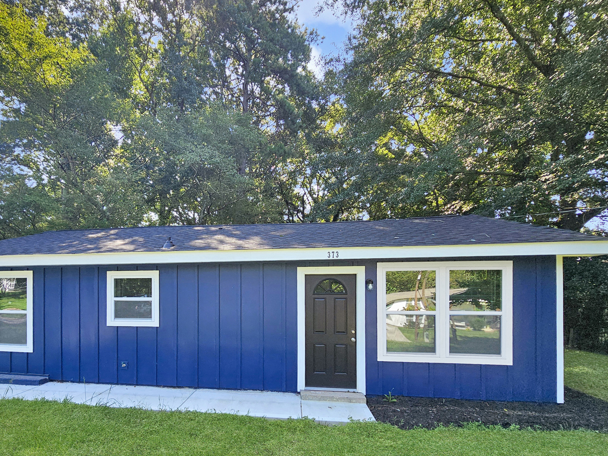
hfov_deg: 93.3
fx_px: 281
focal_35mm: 16
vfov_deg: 77.3
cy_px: 270
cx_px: 244
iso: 50
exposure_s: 1/447
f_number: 2.2
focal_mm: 2.2
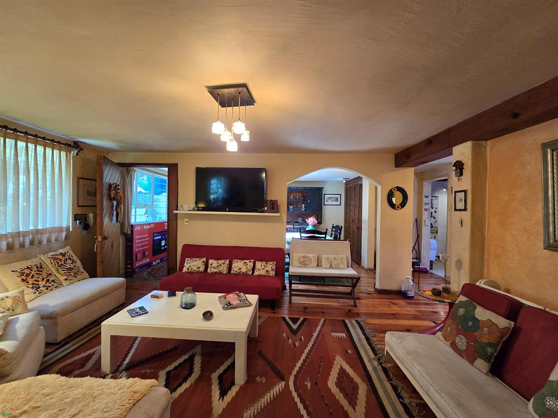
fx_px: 210
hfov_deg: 106.2
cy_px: 209
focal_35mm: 13
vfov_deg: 89.9
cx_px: 279
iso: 200
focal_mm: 2.2
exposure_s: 1/60
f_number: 2.2
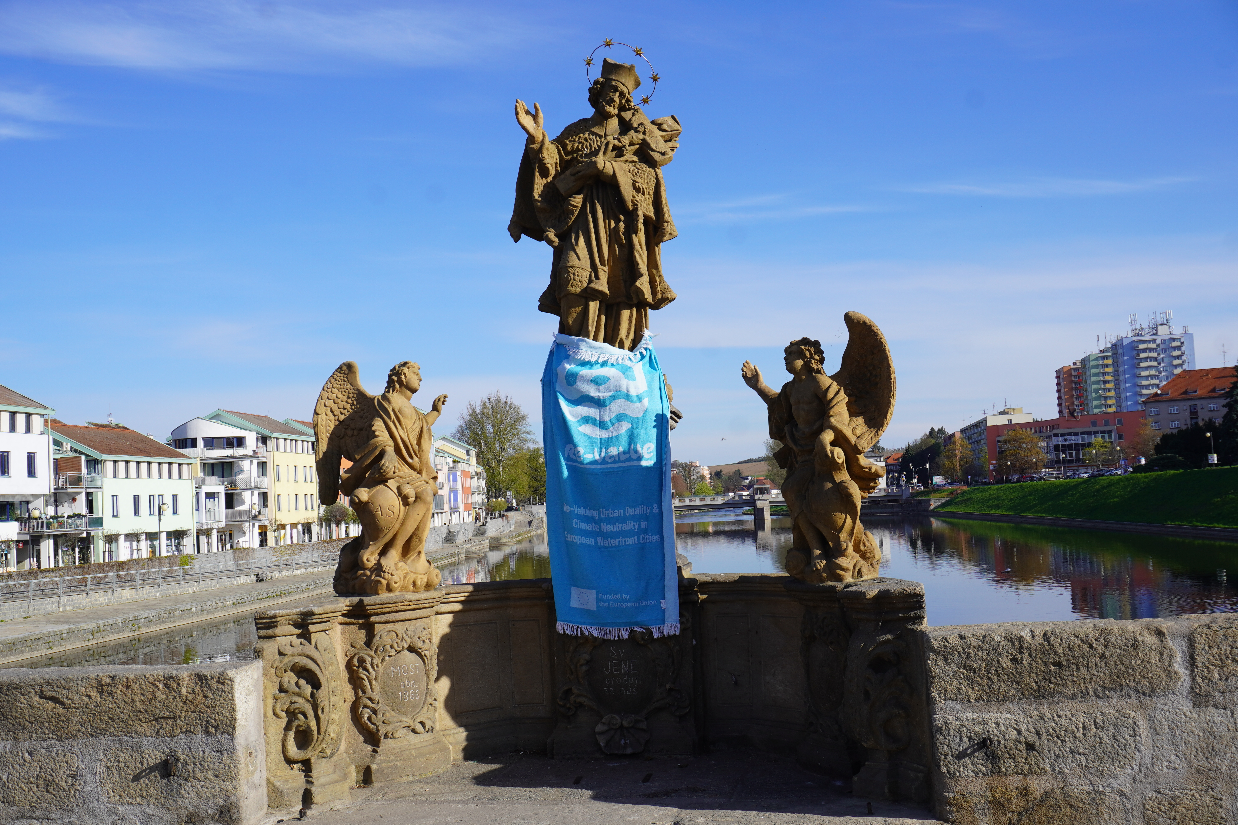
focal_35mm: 39
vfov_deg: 34.2
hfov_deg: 49.6
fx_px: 1341
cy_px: 412
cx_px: 619
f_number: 11
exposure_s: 1/160
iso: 100
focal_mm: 26
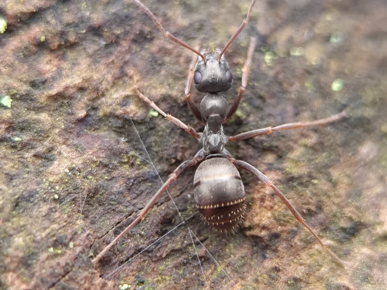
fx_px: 291
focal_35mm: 26
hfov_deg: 67.3
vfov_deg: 53.1
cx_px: 194
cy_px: 145
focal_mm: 5.4
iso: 200
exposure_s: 1/50
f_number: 1.8
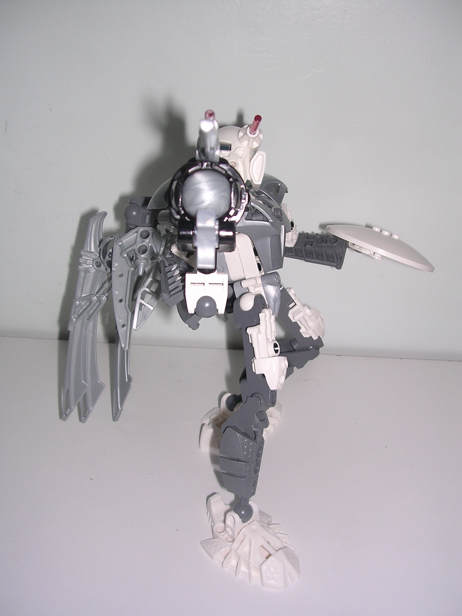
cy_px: 308
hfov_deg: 37.7
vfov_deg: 49.0
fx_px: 676
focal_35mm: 38
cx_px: 231
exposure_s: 1/60.1
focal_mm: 5.8
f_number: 2.8
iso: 100
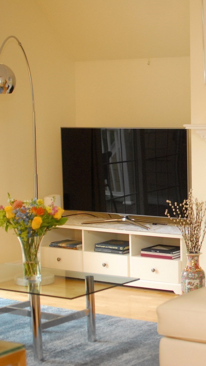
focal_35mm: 83
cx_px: 206
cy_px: 183
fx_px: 804
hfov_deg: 14.4
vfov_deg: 25.7
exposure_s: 1/250
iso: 800
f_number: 2.5
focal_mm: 35
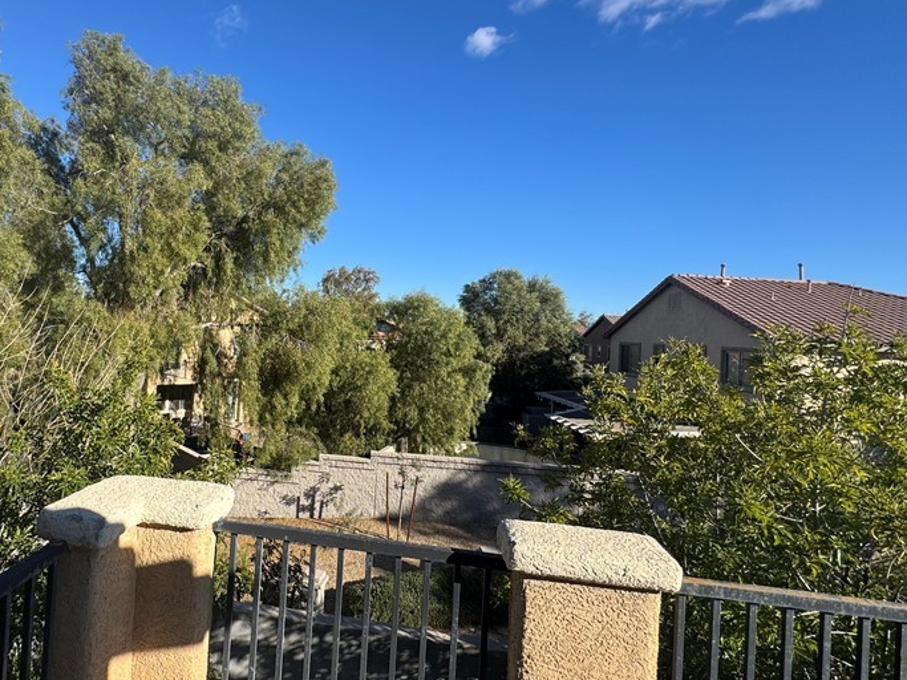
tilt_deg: +1.9
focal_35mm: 21
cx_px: 315
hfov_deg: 76.9
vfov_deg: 63.3
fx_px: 550
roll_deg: -3.5
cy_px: 313
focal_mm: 2.22
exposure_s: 1/1506
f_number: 2.2
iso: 40
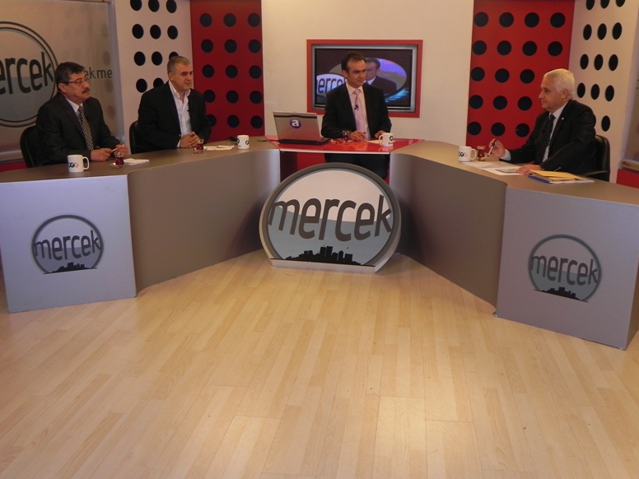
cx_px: 321
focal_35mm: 34
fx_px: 628
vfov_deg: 41.8
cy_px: 235
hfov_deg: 54.0
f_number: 3.2
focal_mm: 5.9
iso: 160
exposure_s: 1/100
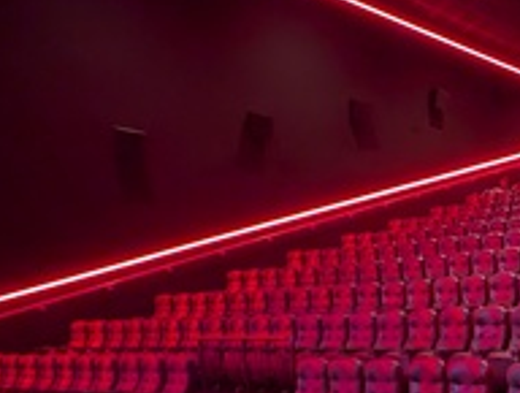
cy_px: 398
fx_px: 602
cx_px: 707
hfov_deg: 32.3
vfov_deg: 32.9
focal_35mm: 40
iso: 427
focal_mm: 2.23
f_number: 1.95
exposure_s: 1/8.26
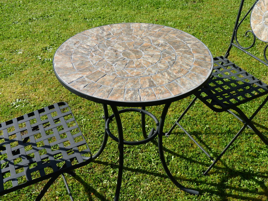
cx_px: 134
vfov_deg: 34.3
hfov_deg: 44.8
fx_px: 325
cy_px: 100
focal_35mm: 42
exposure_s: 1/250
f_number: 4.5
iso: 80
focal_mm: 7.4
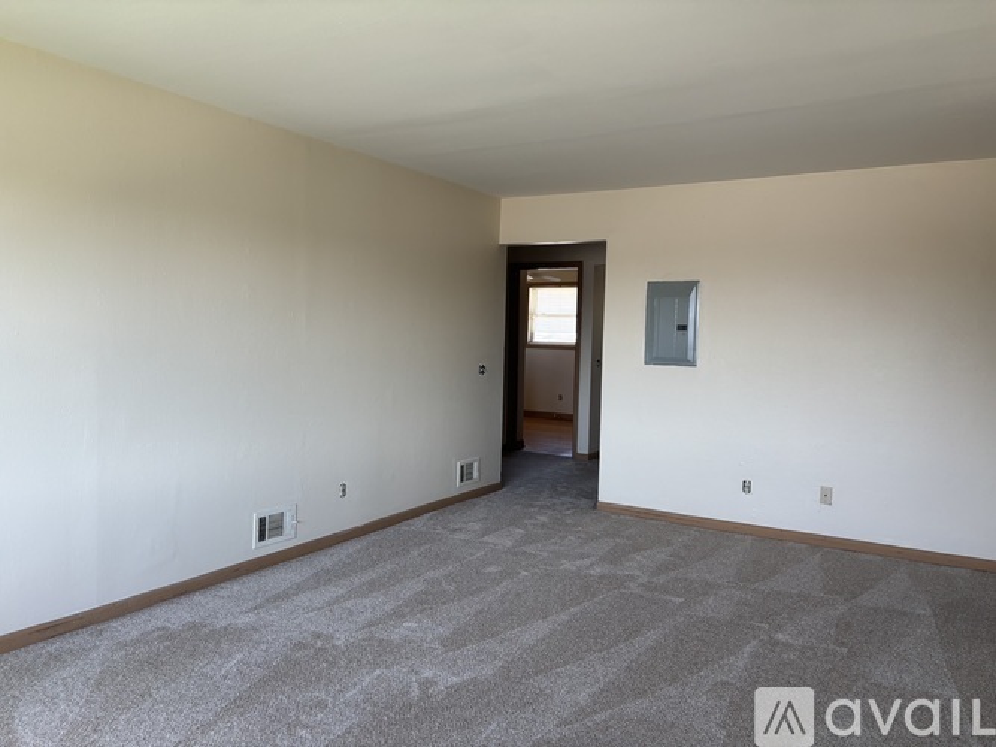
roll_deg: -1.9
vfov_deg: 53.0
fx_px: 748
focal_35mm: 26
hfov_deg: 67.3
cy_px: 374
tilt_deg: -3.5
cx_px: 498
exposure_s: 1/121
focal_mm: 5.96
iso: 50
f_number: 1.6
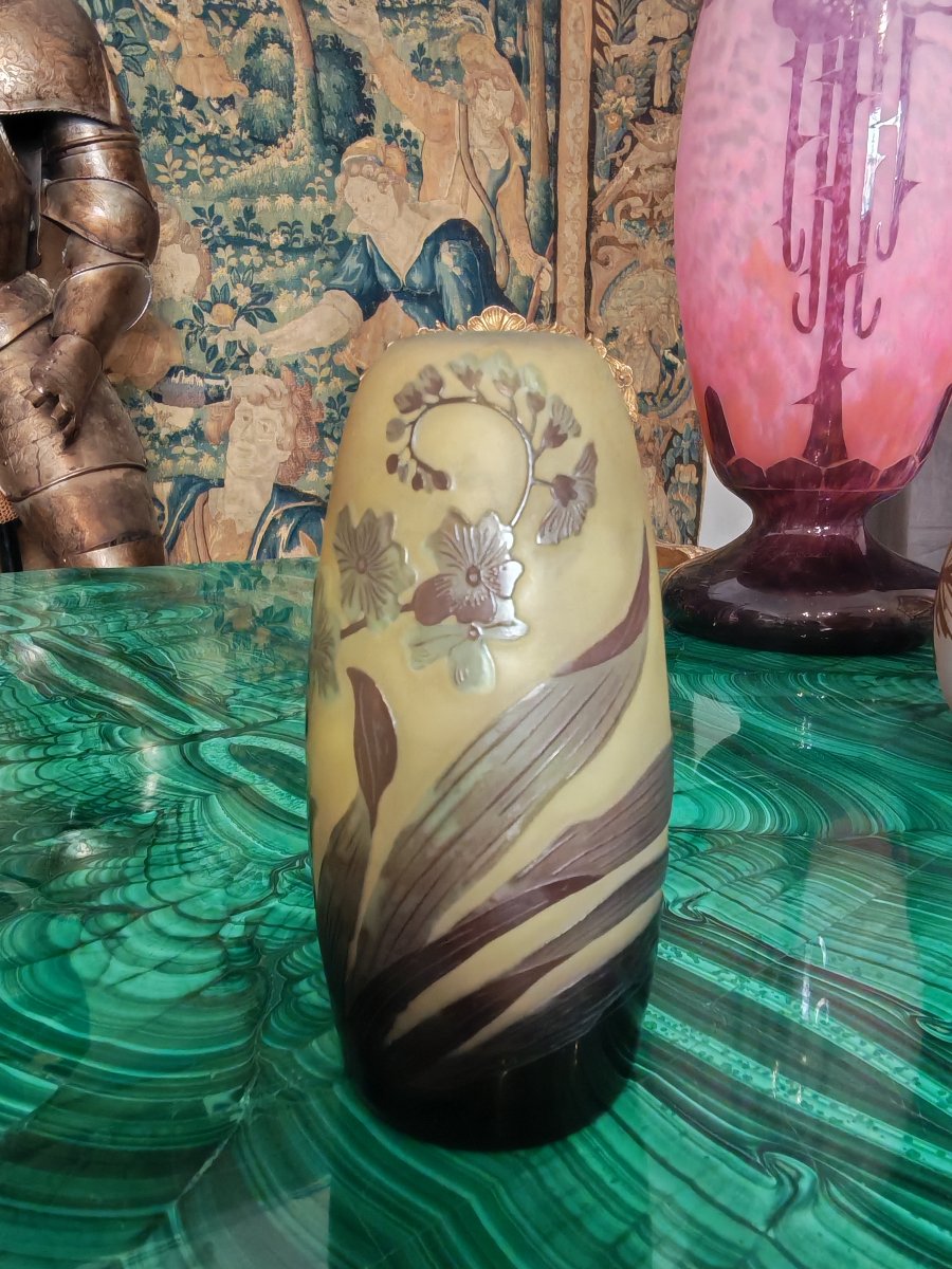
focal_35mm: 27
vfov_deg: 65.3
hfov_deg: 51.4
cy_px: 634
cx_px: 476
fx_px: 990
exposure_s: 1/20
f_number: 2.2
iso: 250
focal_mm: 1.96
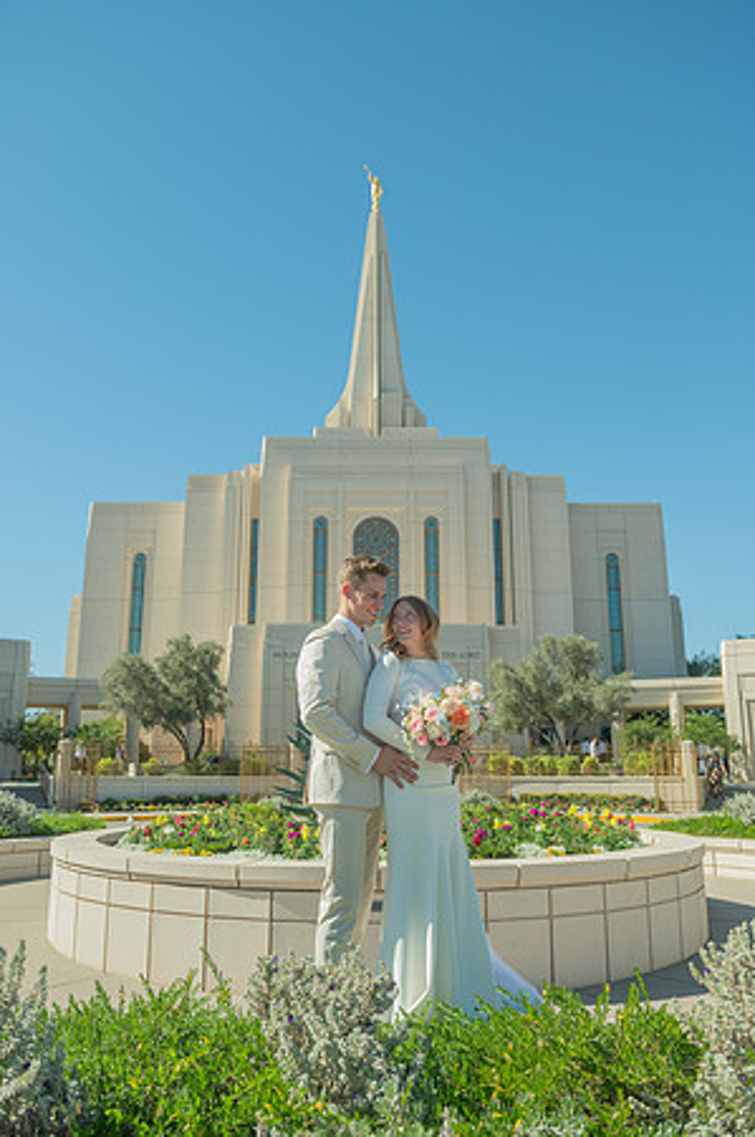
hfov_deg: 46.3
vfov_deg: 65.5
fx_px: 883
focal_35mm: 28
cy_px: 568
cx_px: 378
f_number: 5
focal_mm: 28
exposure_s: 1/1000
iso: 200
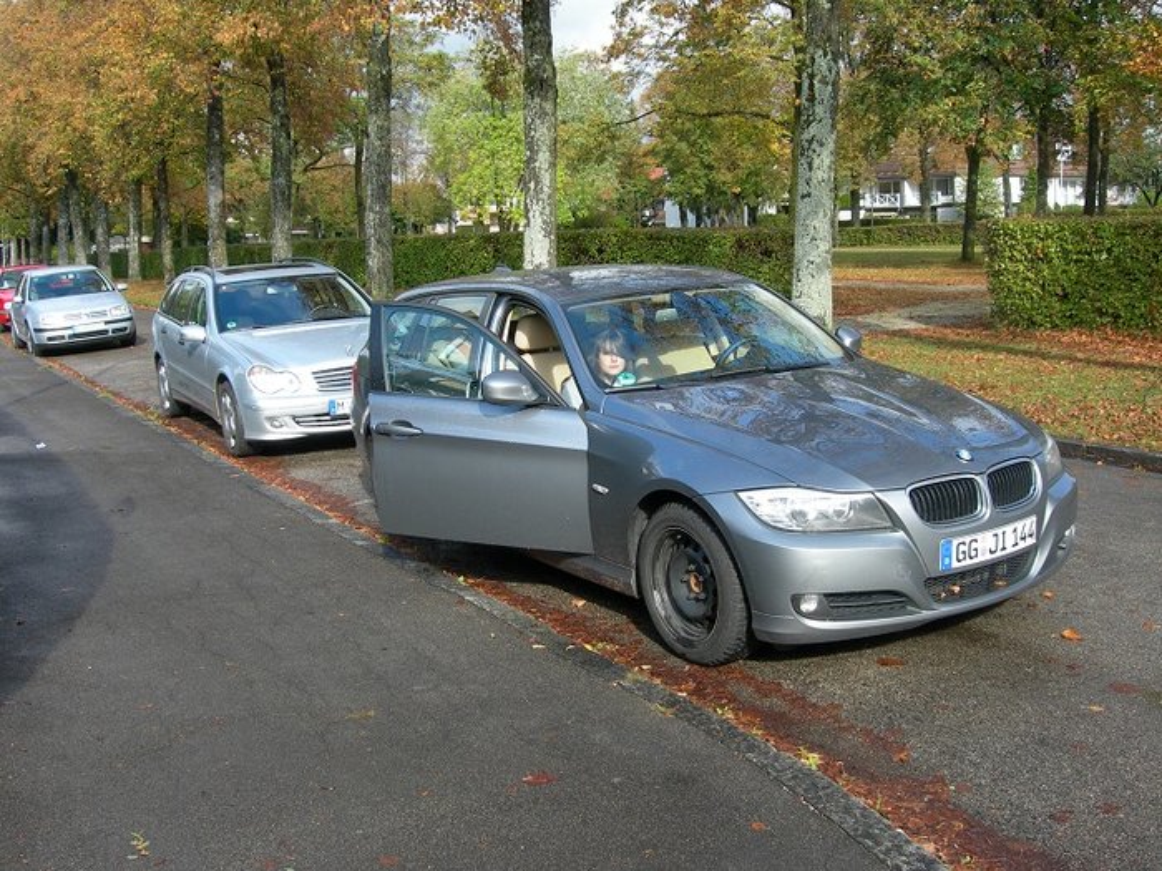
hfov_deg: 49.0
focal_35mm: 38
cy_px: 436
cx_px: 581
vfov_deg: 37.7
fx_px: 1276
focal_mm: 7.8
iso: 50
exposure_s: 1/141
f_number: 4.8
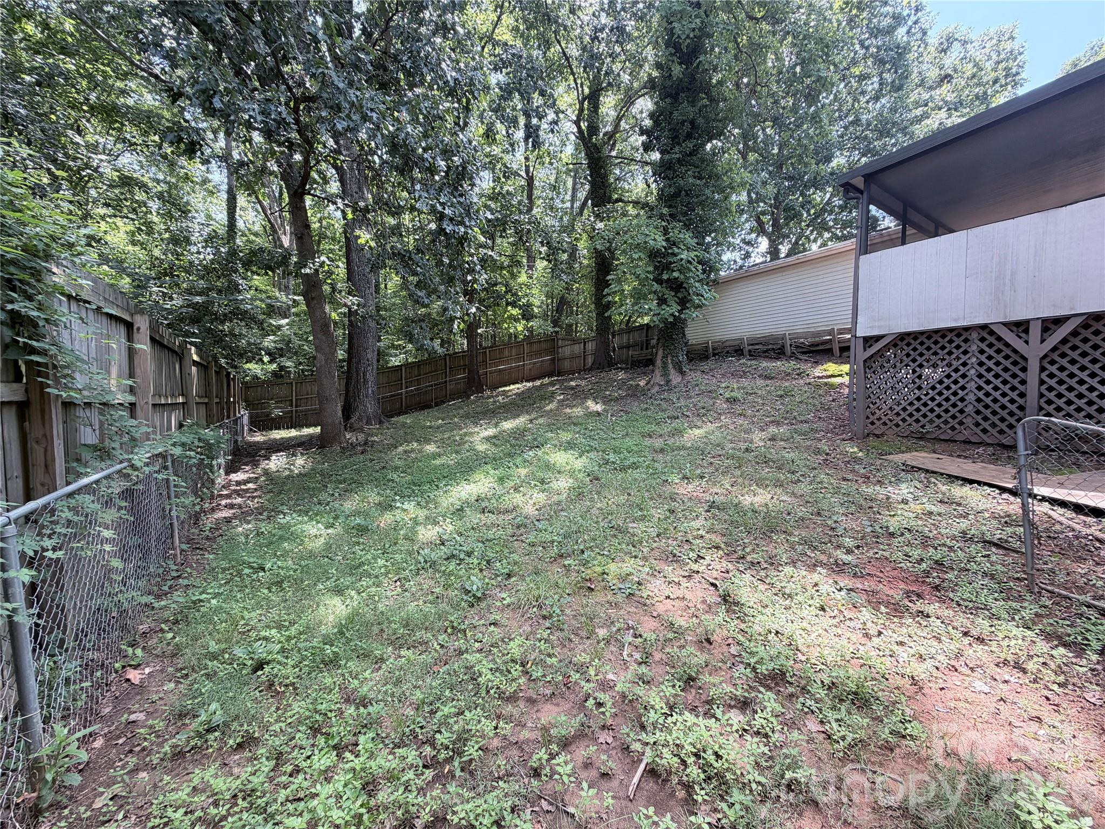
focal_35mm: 14
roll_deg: -0.9
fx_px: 447
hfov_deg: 102.1
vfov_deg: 85.7
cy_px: 414
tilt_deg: -2.5
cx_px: 552
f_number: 2.2
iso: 50
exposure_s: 1/121
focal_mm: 2.22
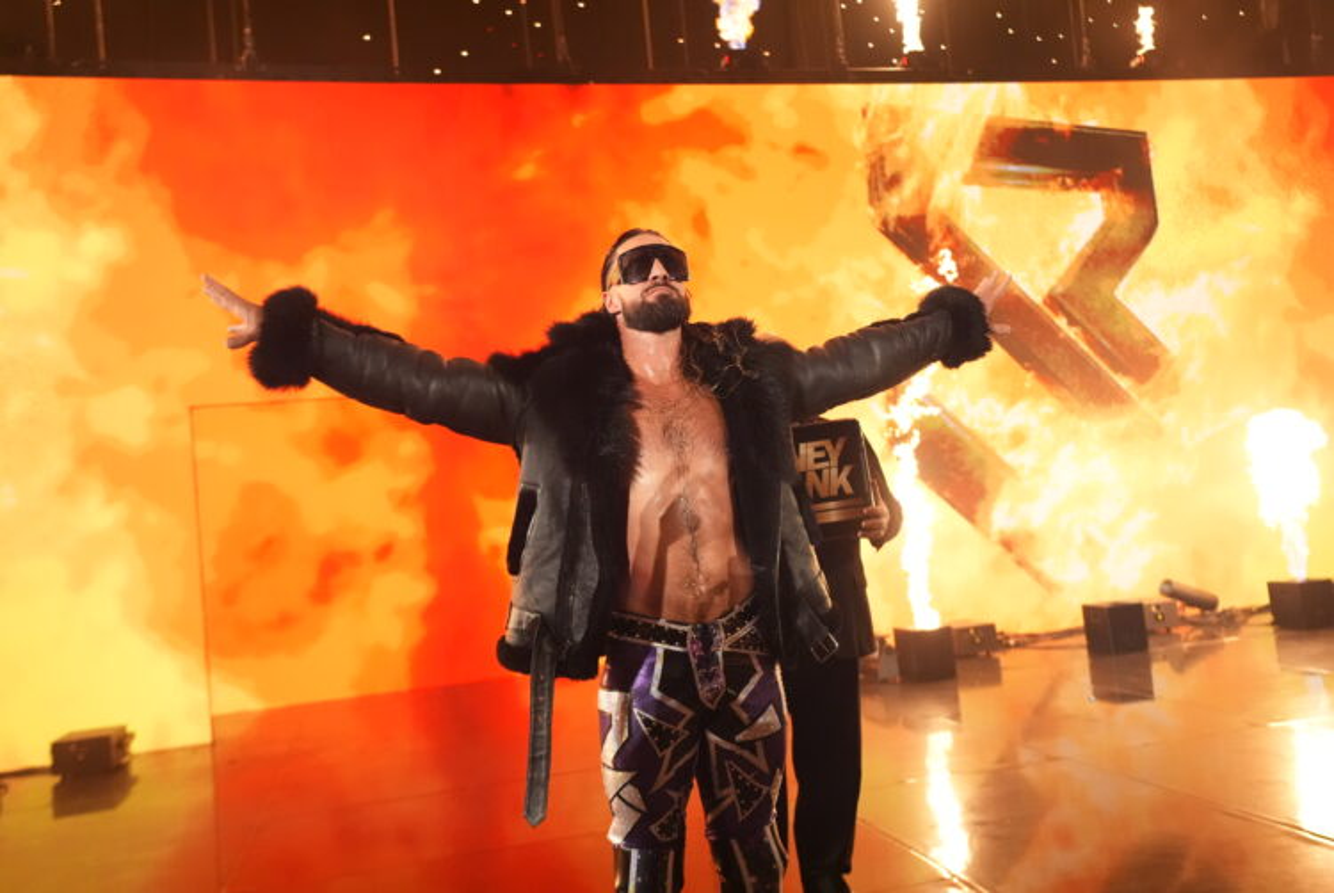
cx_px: 667
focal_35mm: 30
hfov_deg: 61.9
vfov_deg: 43.7
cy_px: 446
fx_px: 1113
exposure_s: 1/640
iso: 6400
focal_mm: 30
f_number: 2.8
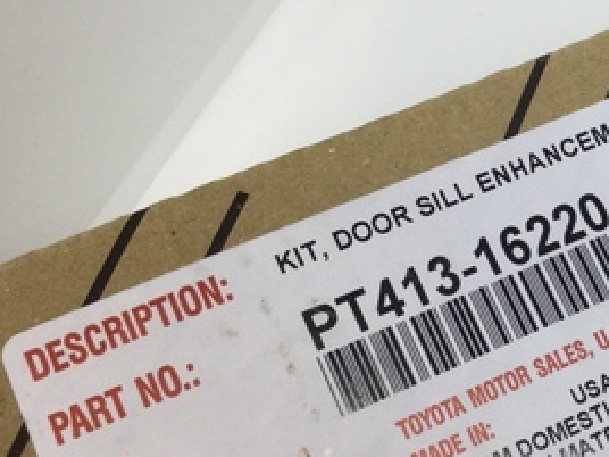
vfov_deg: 19.9
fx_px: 1302
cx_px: 679
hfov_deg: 24.5
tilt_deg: -54.6
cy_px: 243
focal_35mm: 74
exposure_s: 1/60
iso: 32
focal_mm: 3.3
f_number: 2.4
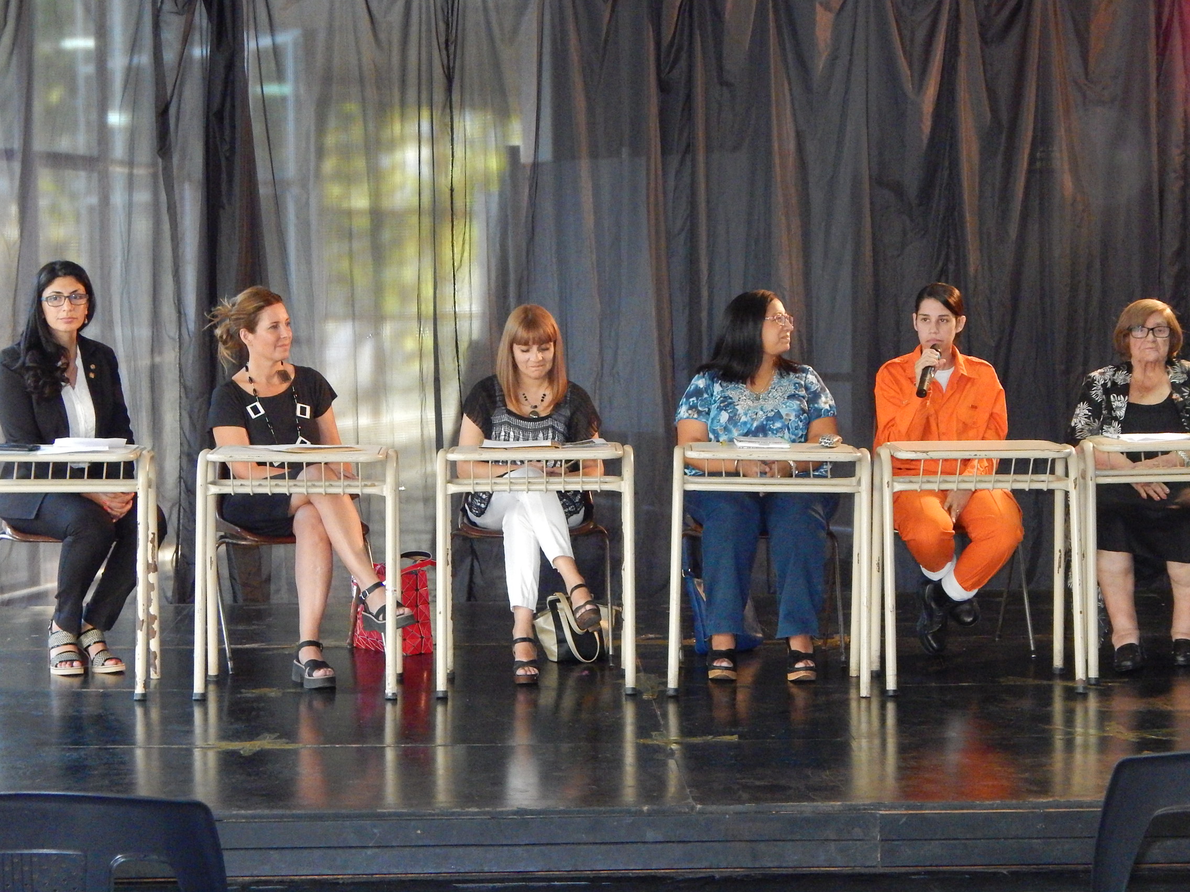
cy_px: 446
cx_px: 595
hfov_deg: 26.0
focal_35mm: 75
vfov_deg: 19.6
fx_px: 2578
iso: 1100
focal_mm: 13.5
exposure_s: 1/30
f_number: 4.2
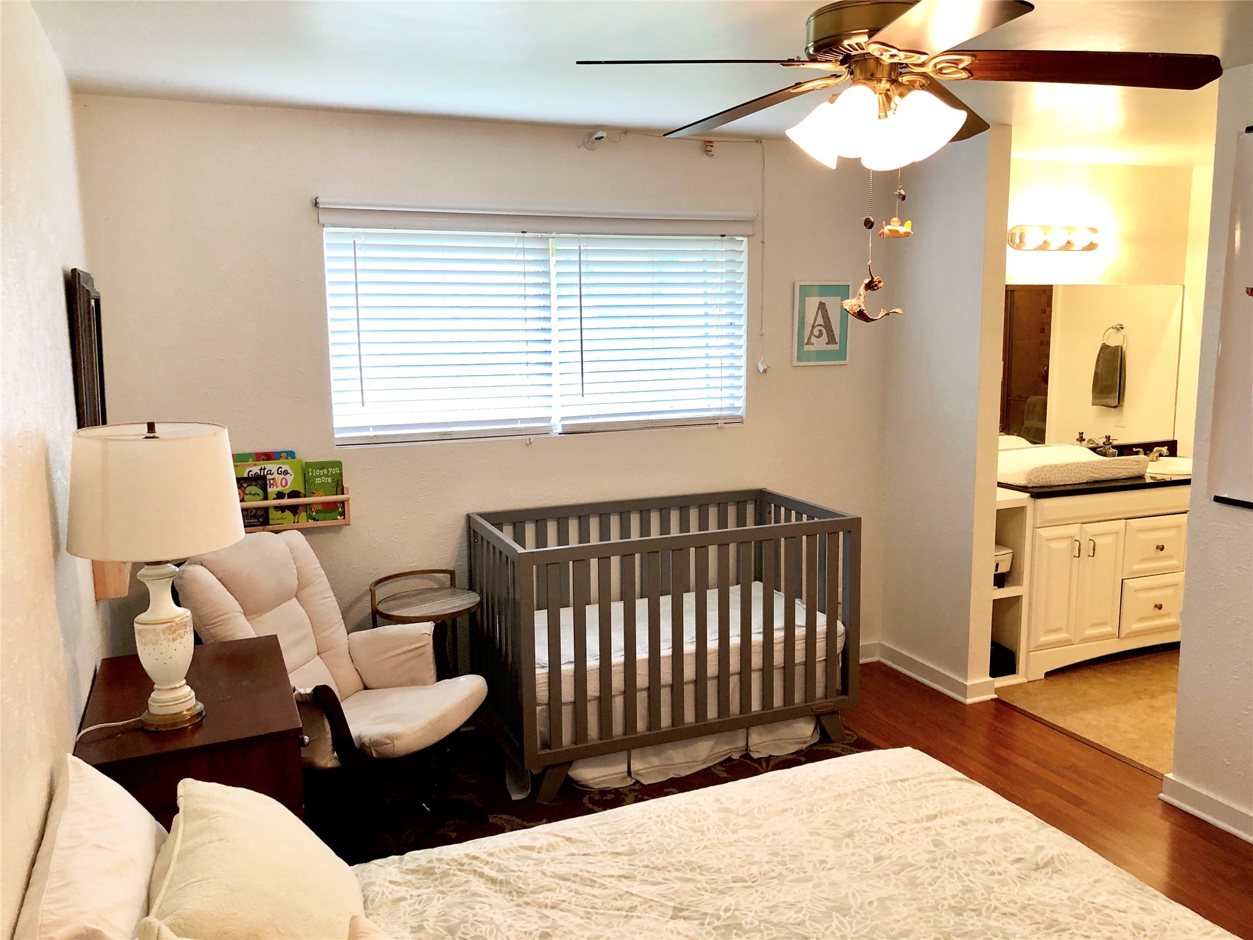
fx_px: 1014
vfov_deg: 49.7
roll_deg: +1.1
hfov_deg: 63.4
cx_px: 626
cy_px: 470
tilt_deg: -9.1
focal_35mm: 28
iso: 32
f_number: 1.8
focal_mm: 4
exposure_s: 1/30
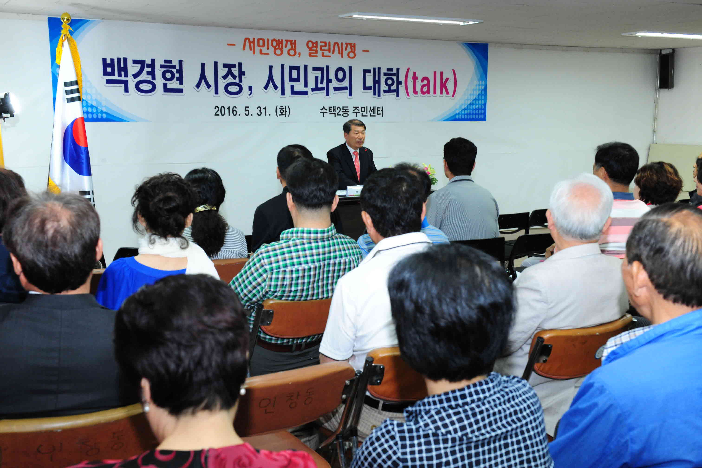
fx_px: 858
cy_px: 234
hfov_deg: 44.5
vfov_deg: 30.5
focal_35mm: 44
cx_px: 351
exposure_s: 1/60
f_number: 7.1
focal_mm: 44
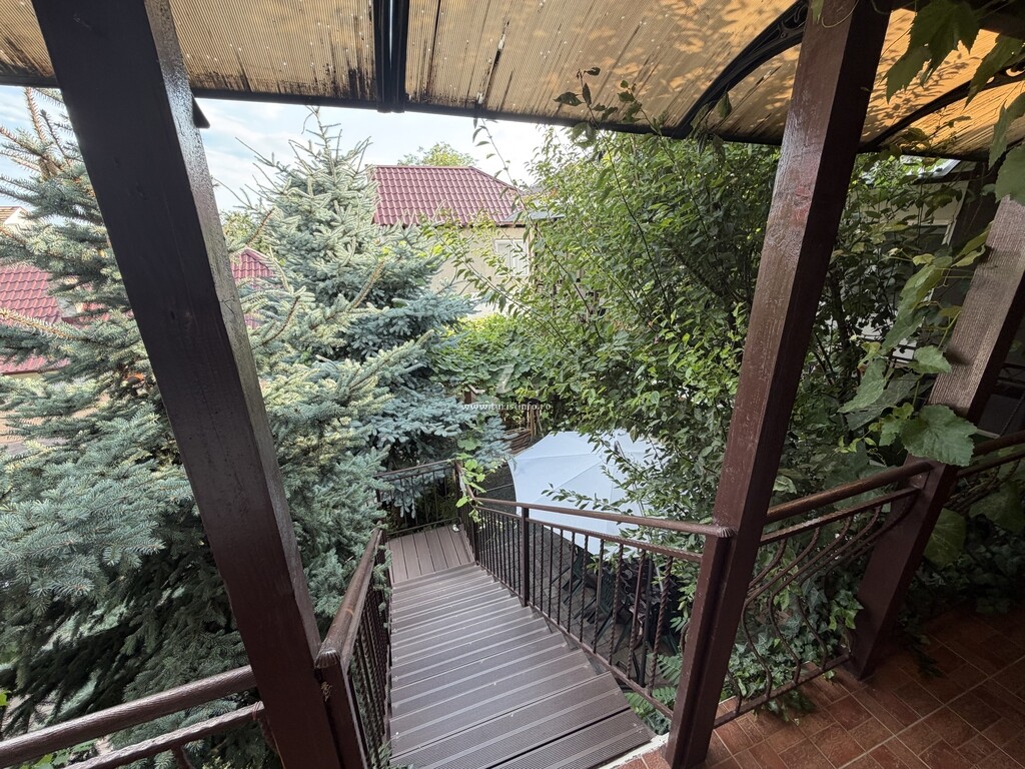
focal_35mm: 14
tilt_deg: -20.1
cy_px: 384
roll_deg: +1.5
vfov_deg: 85.7
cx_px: 512
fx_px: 415
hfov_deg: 102.1
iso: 64
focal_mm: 2.22
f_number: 2.2
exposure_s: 1/121
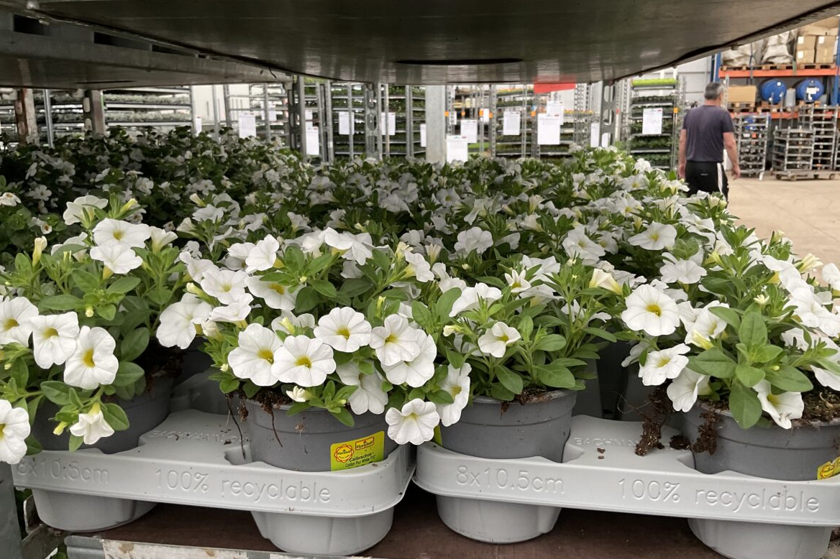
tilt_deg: -13.1
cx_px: 426
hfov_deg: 60.3
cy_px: 269
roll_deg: +0.1
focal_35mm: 31
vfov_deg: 42.3
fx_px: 723
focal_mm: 3
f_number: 1.8
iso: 64
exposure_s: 1/122
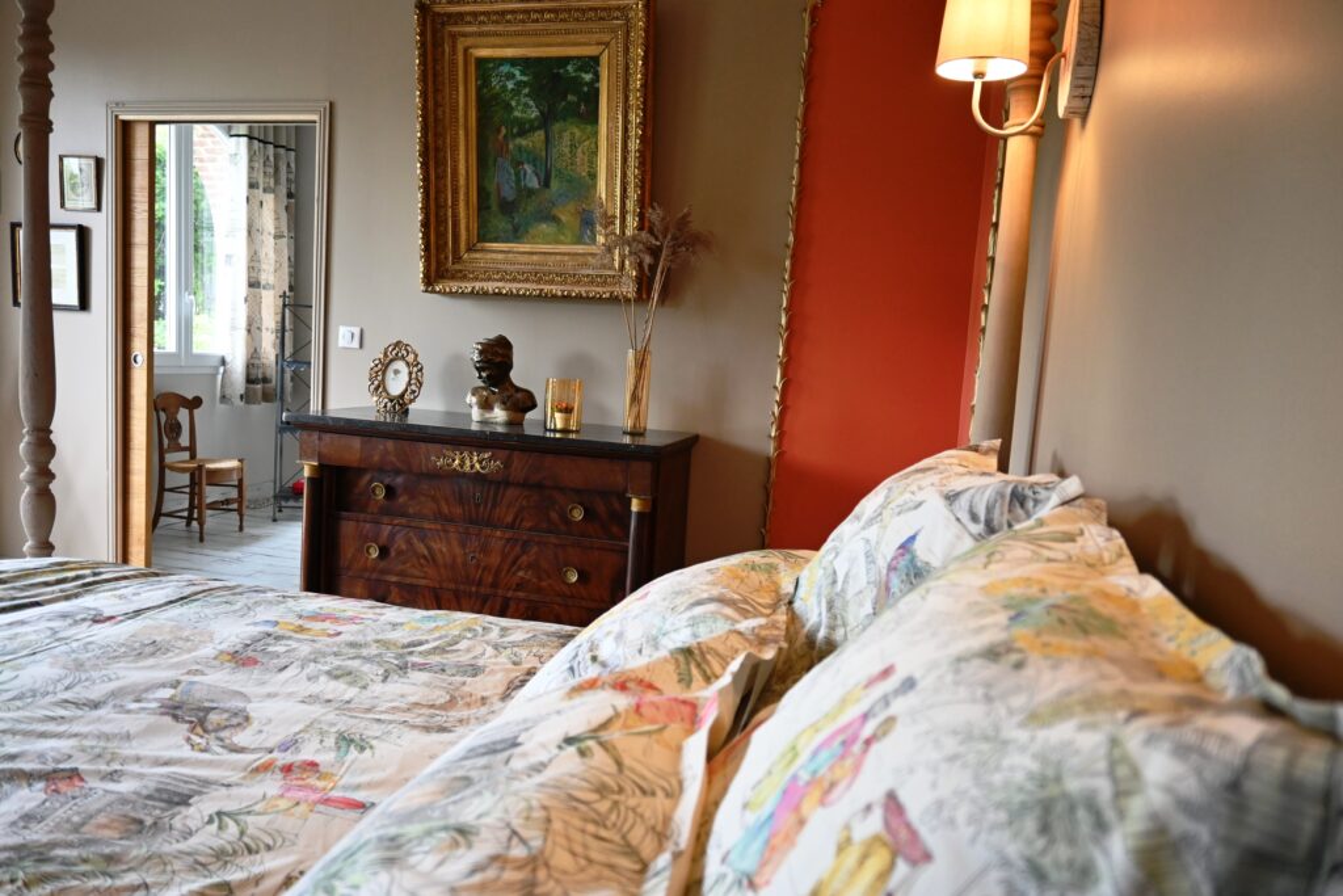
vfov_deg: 53.1
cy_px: 448
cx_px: 672
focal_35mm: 24
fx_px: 895
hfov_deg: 73.7
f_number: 3.5
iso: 1000
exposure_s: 1/125
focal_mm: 16
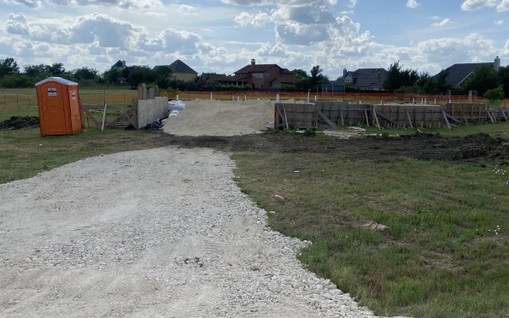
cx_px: 334
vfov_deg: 34.4
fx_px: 513
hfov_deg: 51.9
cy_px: 153
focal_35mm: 37
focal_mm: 4.25
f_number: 1.8
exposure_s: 1/5747
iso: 32
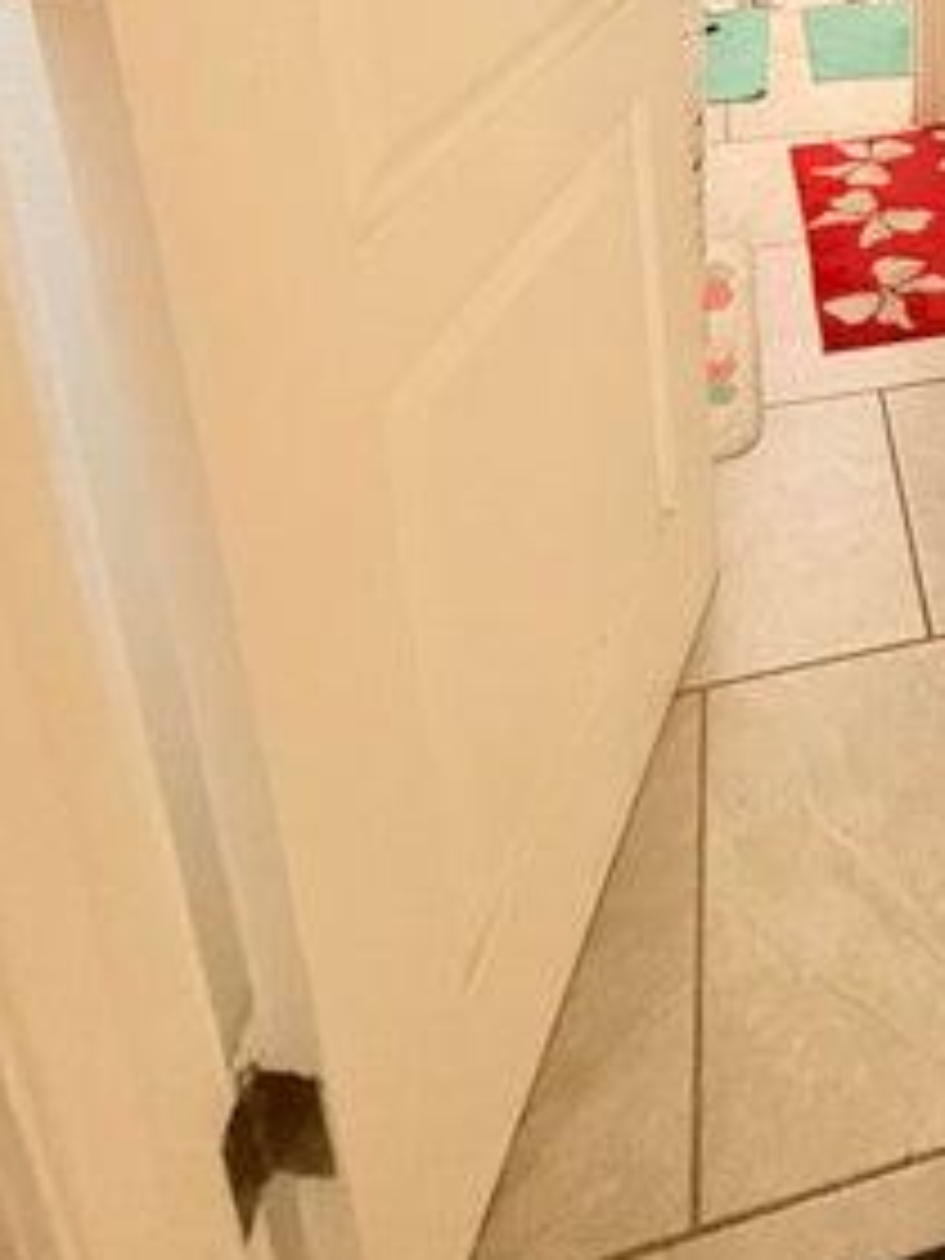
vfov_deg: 44.9
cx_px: 1040
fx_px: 1165
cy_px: -86
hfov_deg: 37.1
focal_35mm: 32
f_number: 2.2
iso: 500
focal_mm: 2.22
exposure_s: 1/60
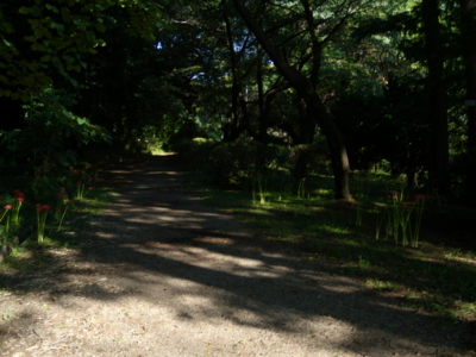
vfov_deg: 39.7
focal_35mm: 36
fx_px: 495
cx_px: 238
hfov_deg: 51.4
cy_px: 178
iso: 80
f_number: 3.6
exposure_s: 1/100
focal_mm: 6.4
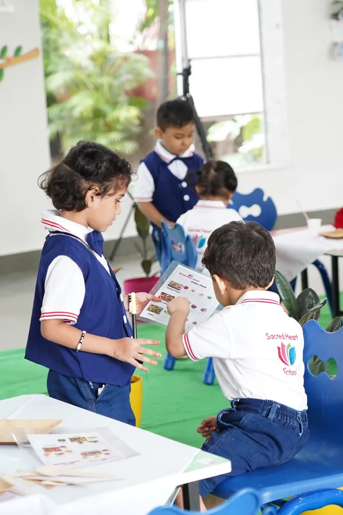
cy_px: 258
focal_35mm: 106
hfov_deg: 12.9
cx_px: 172
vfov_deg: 19.3
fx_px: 1514
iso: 4000
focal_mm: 71
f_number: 4
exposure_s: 1/400
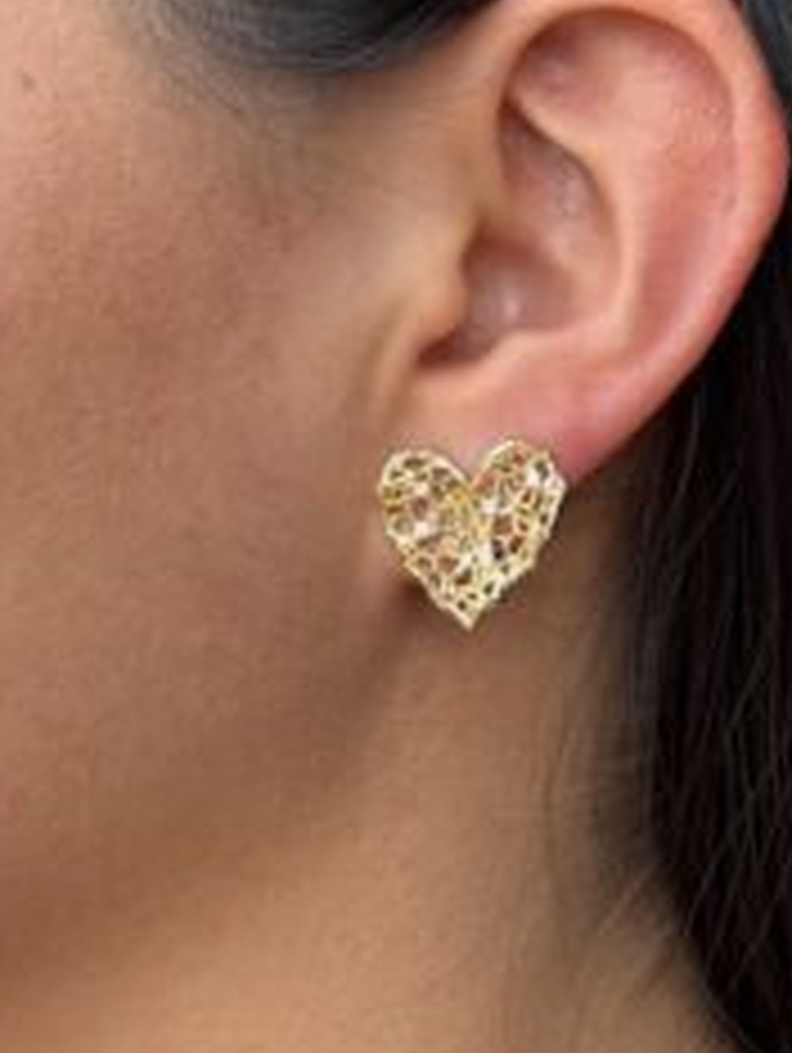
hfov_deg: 18.0
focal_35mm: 82
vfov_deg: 23.8
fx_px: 2497
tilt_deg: -2.9
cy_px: 540
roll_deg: +0.8
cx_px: 482
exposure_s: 1/127
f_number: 1.78
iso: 50
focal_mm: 6.76
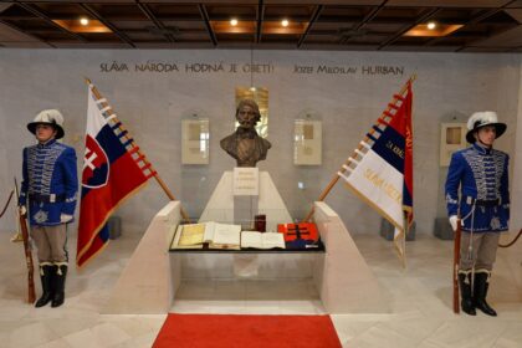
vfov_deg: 43.6
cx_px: 261
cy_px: 174
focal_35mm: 30
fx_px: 435
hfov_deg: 61.9
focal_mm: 30
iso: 2500
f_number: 8
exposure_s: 1/125
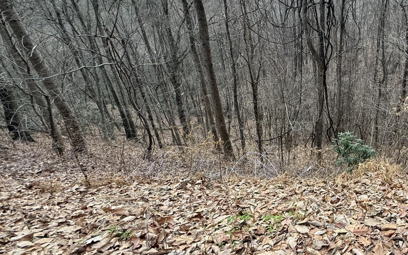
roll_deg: +0.0
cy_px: 115
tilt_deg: -29.8
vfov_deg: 52.9
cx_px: 313
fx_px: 256
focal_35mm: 23
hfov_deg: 71.1
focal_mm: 2.22
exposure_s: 1/99
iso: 125
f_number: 2.2
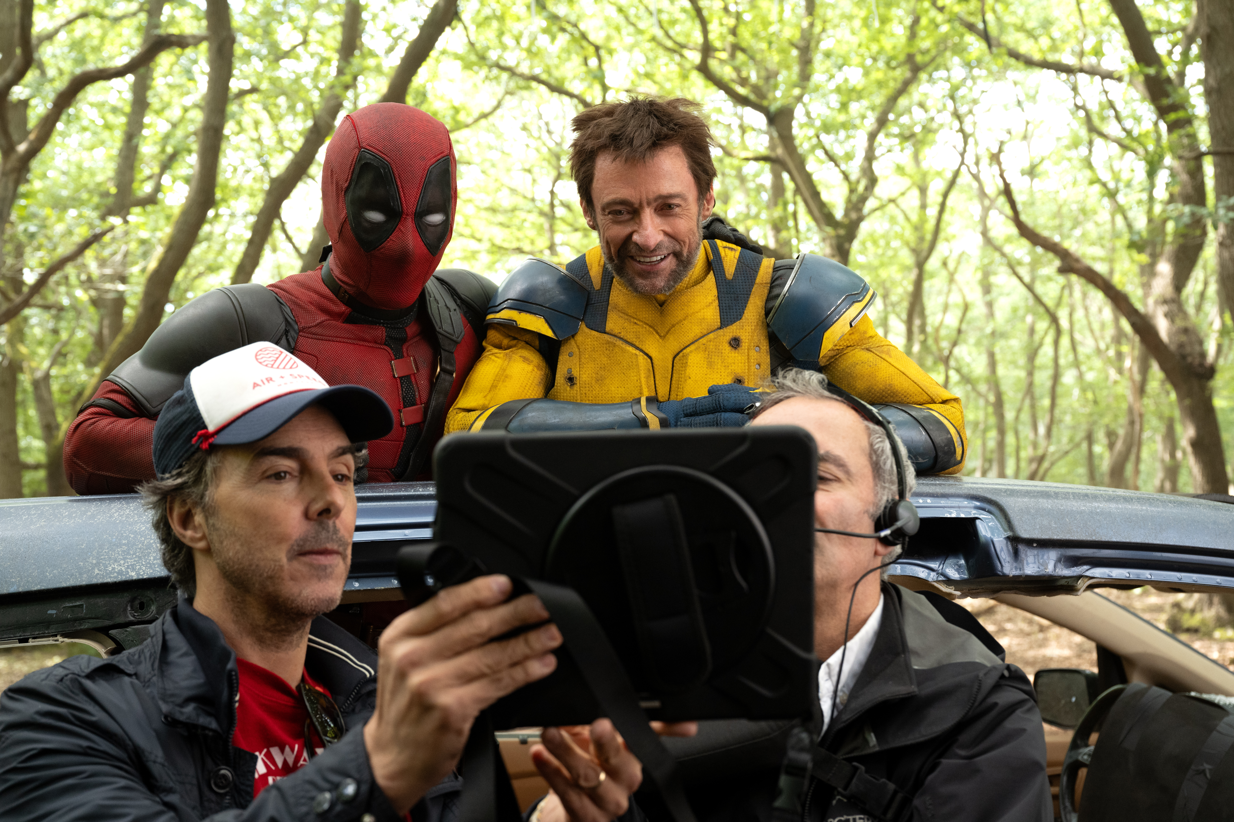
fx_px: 1405
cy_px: 411
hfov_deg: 47.4
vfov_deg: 32.6
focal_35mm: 41
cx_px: 617
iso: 1600
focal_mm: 41
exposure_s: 1/320
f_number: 5
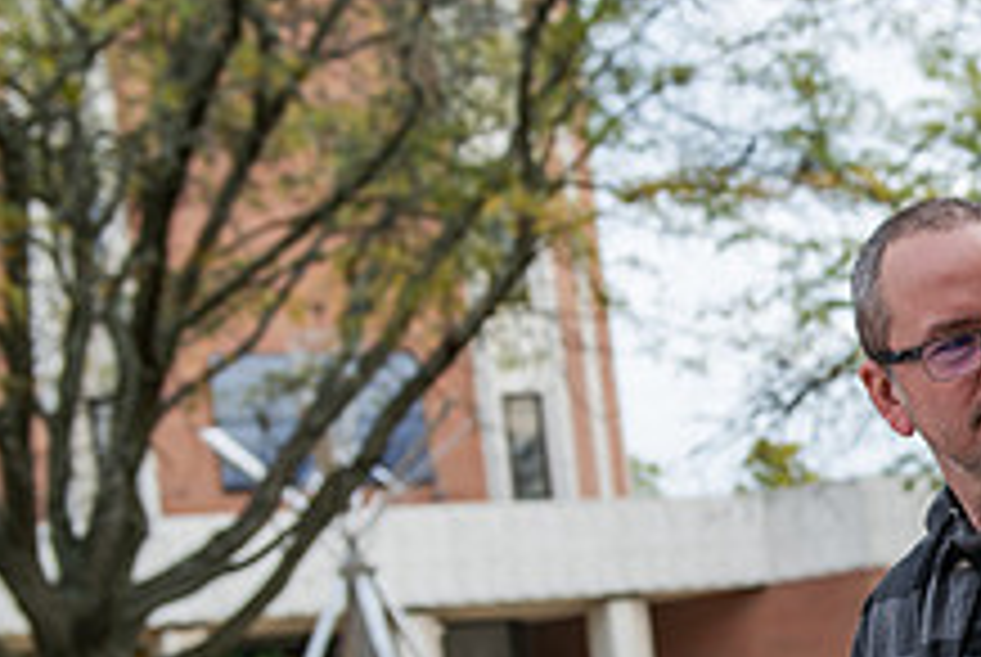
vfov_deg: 13.4
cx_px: 1080
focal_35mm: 101
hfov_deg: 19.3
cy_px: 677
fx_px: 2756
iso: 64
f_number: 3.5
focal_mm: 38
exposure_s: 1/320
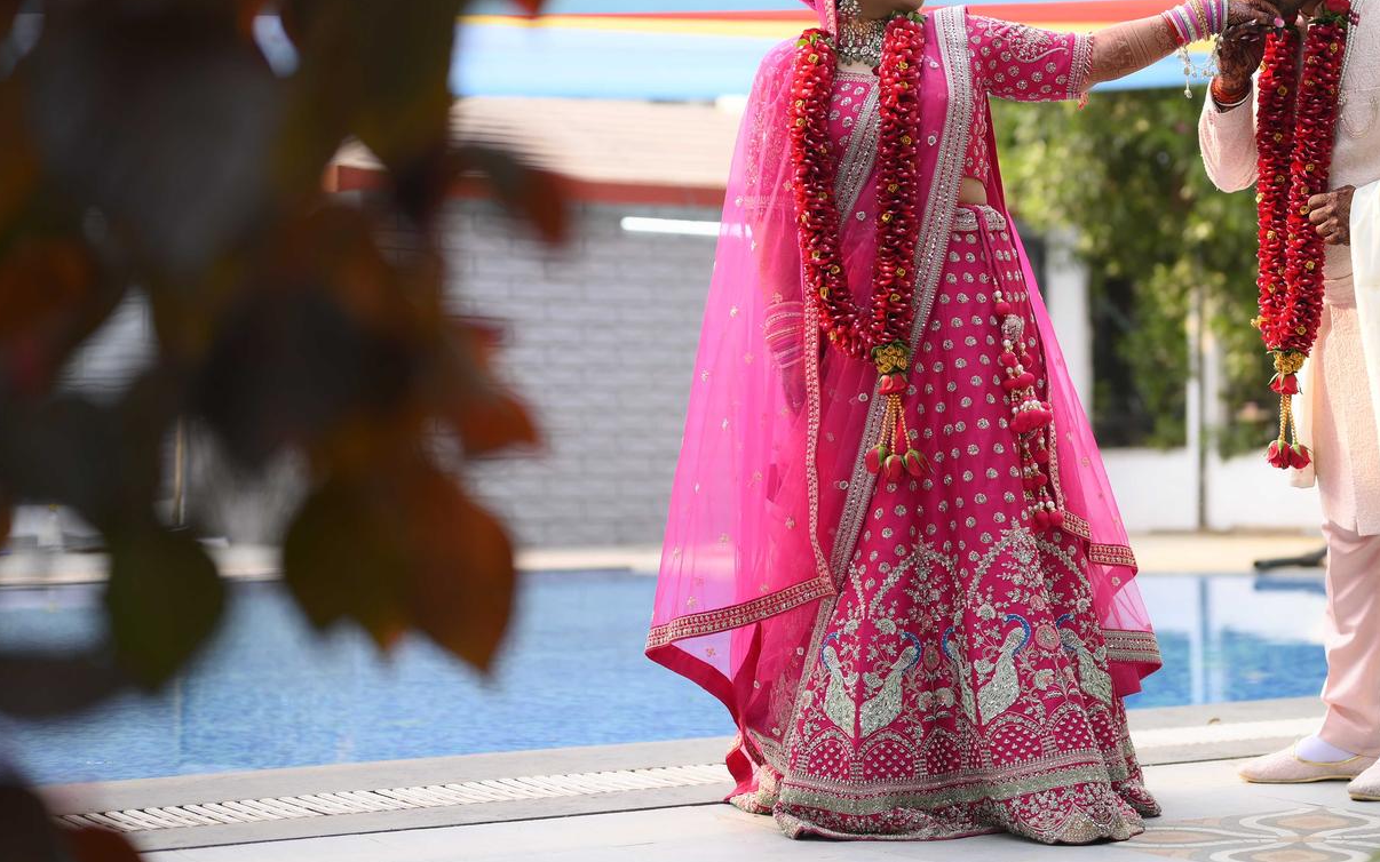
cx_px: 1006
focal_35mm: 76
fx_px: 2859
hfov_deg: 26.8
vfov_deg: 17.1
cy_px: 256
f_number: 1.8
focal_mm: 50
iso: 160
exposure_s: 1/800
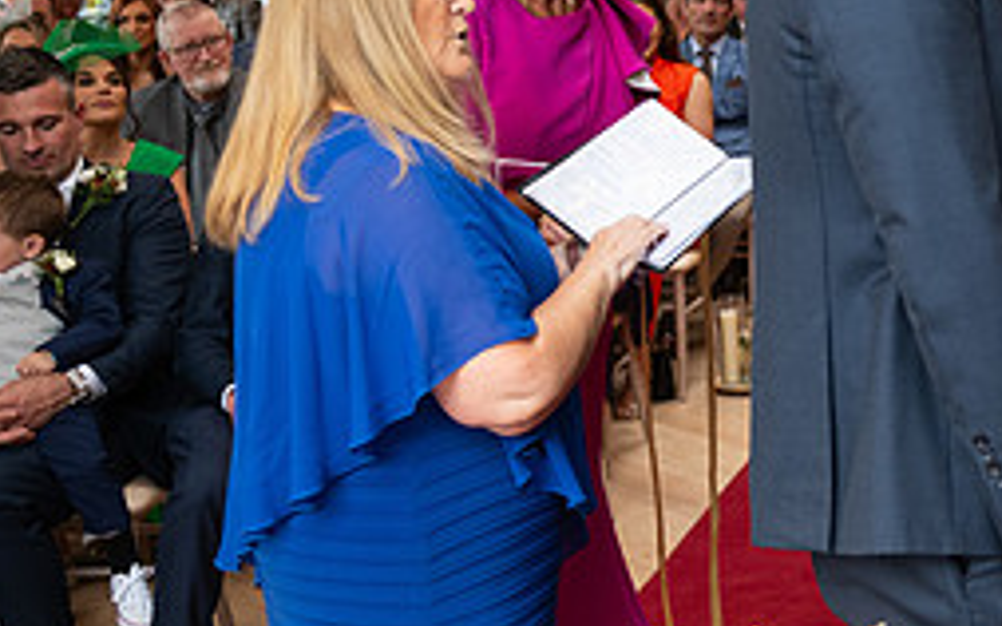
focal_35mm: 84
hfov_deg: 23.0
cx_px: 1137
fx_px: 2293
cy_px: 113
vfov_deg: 15.4
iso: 640
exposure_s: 1/160
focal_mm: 36
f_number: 3.5
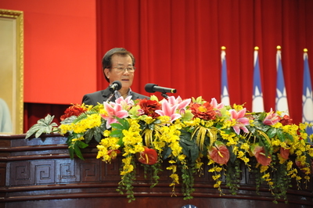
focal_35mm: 120
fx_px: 1042
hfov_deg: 17.1
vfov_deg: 11.4
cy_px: 104
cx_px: 156
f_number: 4
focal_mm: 120
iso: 2000
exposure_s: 1/100
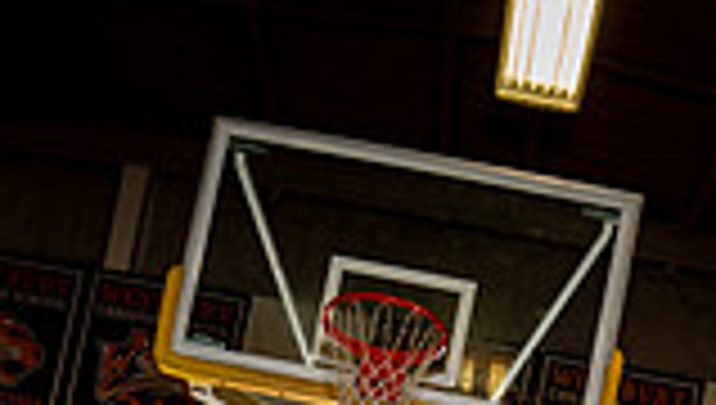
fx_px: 1350
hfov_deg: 29.7
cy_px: 950
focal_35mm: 71
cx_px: 347
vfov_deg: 13.2
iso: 400
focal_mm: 24
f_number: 6.3
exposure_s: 1/250
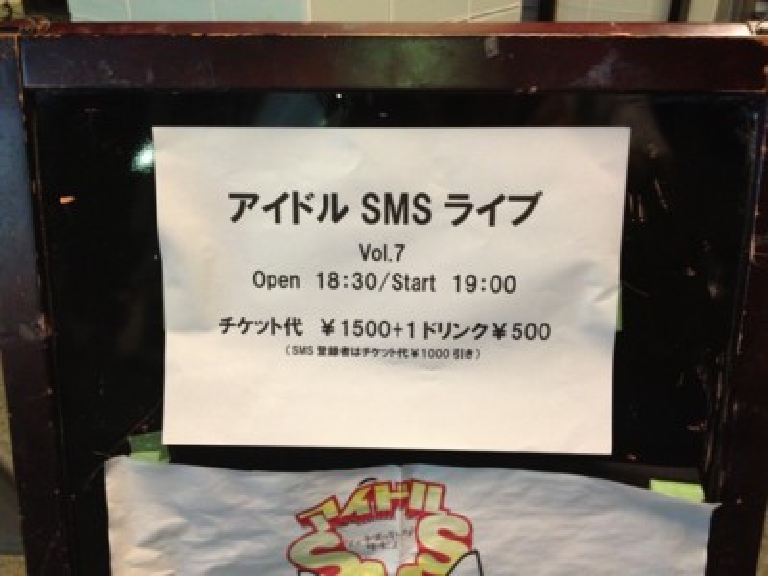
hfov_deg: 52.6
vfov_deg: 40.7
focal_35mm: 35
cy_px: 288
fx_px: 777
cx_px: 384
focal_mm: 4.28
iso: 320
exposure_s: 1/20
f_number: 2.4
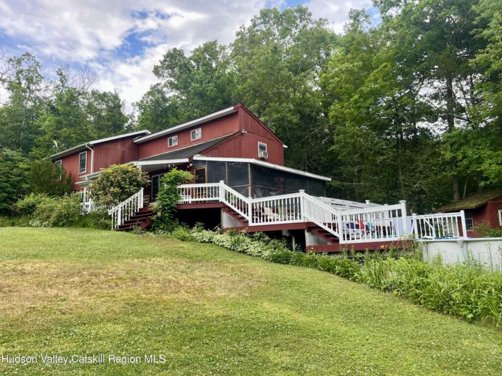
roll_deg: +1.5
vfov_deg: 53.1
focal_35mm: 26
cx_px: 251
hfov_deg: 67.3
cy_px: 188
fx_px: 377
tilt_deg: +9.0
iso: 50
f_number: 1.6
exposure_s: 1/676
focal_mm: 5.1
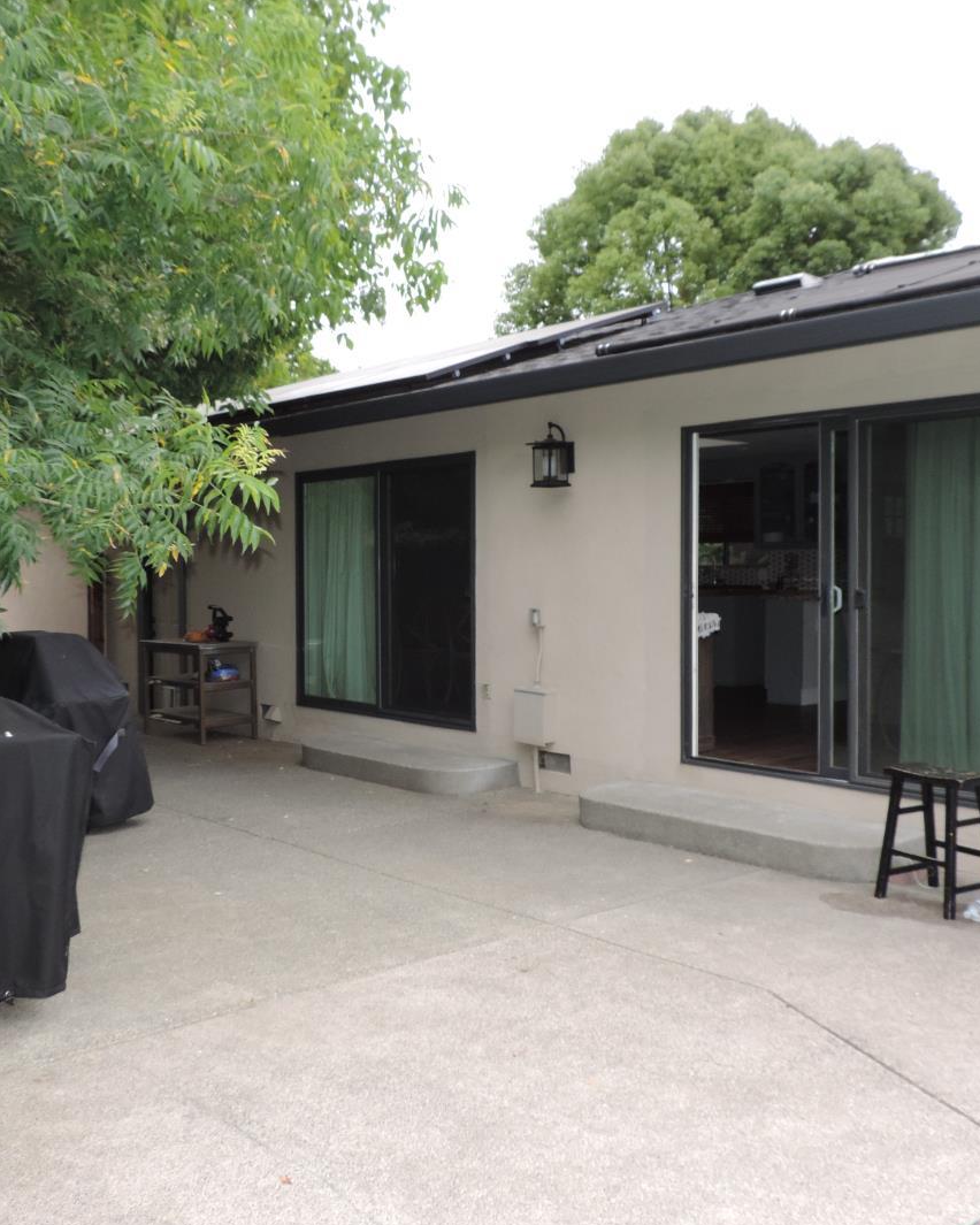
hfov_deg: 44.5
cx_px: 457
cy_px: 591
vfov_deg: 54.2
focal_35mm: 33
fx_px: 1196
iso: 220
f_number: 3
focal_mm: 4.3
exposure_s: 1/400
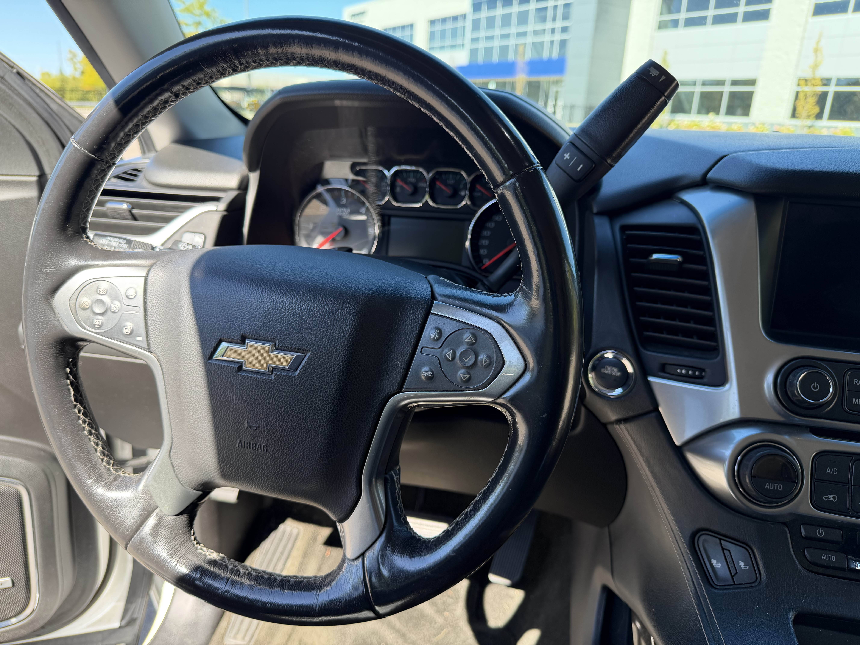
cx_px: 430
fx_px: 596
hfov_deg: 71.6
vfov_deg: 56.8
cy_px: 322
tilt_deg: -19.5
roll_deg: -2.1
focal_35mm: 24
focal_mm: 6.76
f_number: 1.78
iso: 100
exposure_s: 1/314
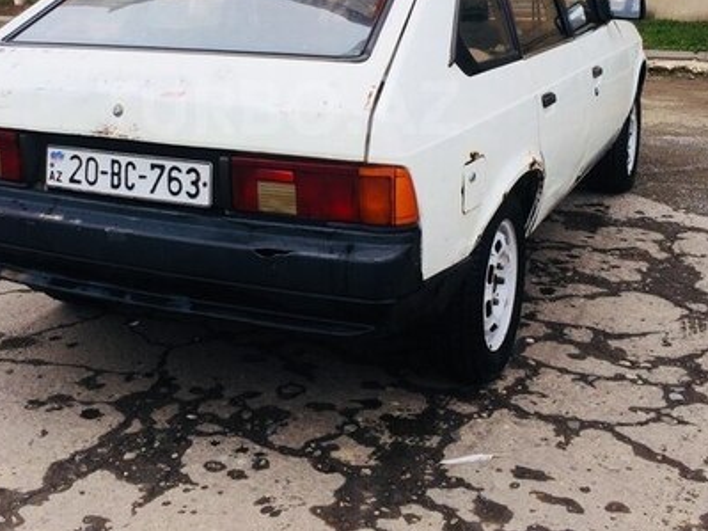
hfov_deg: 39.5
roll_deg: -0.1
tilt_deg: -8.5
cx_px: 279
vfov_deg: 29.6
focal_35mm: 48
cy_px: 107
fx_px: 981
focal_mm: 4.15
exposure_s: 1/419
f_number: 2.2
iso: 32
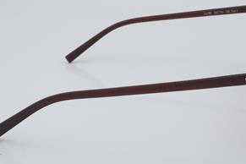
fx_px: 633
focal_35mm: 93
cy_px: 64
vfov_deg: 14.7
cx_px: 149
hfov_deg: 21.9
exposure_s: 1/4
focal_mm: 45
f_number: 32
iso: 100
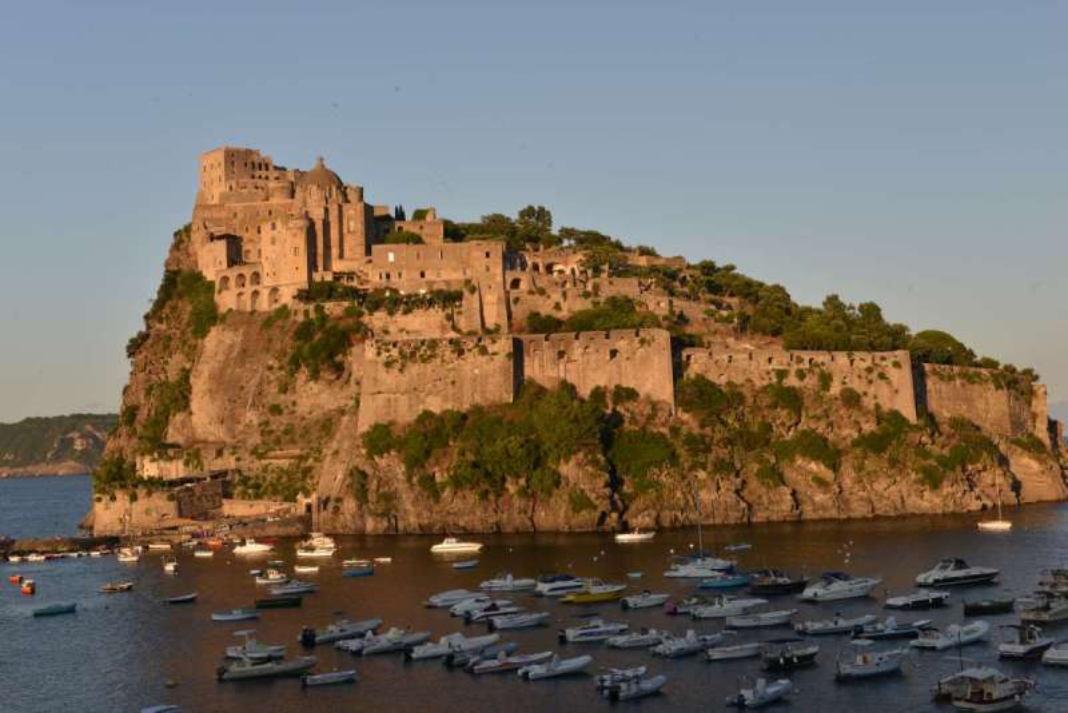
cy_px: 356
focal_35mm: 52
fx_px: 1543
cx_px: 534
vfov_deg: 26.0
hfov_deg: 38.2
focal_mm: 52
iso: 400
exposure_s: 1/100
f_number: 13
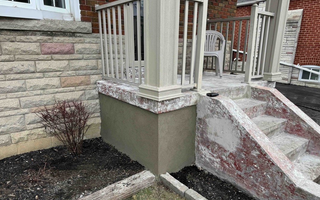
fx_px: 227
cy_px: 115
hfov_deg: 70.4
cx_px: 159
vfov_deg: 47.5
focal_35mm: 26
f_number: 1.78
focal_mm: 6.76
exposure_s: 1/514
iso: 80
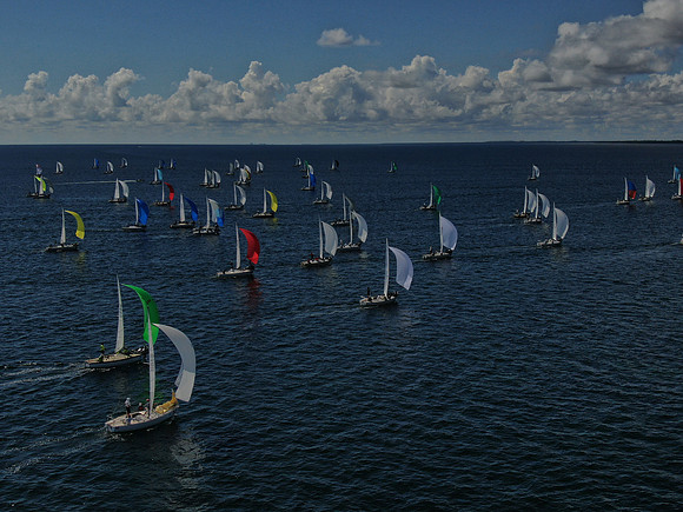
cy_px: 256
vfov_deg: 30.3
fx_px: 947
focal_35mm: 48
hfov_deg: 39.7
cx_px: 342
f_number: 3.8
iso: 100
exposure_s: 1/5000
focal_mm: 8.6
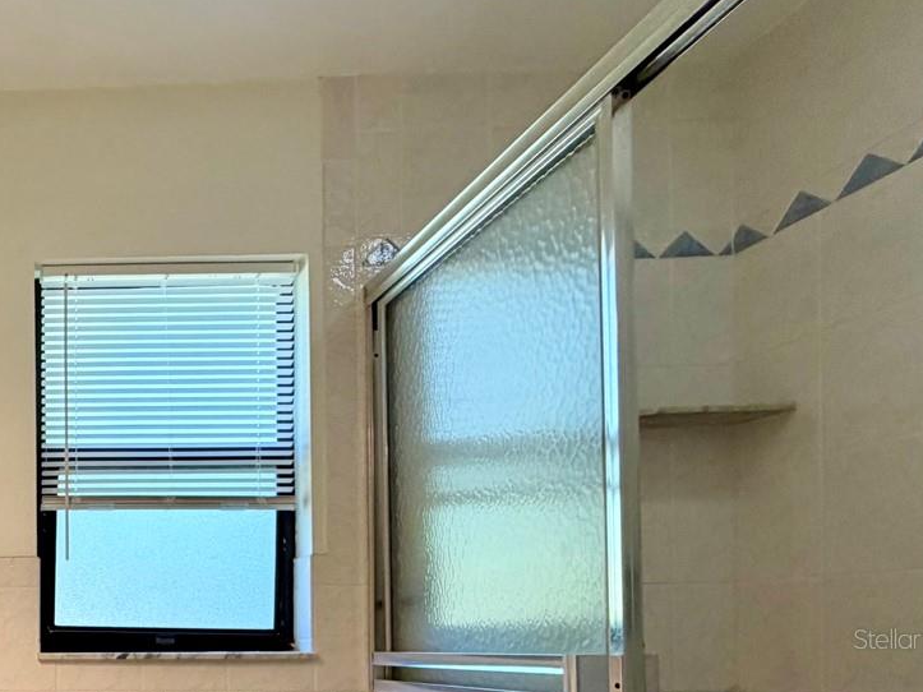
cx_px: -47
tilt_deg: -0.2
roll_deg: +0.0
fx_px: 826
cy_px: 638
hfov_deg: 46.3
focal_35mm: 31
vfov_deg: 41.4
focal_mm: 2.22
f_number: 2.2
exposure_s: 1/120
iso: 200
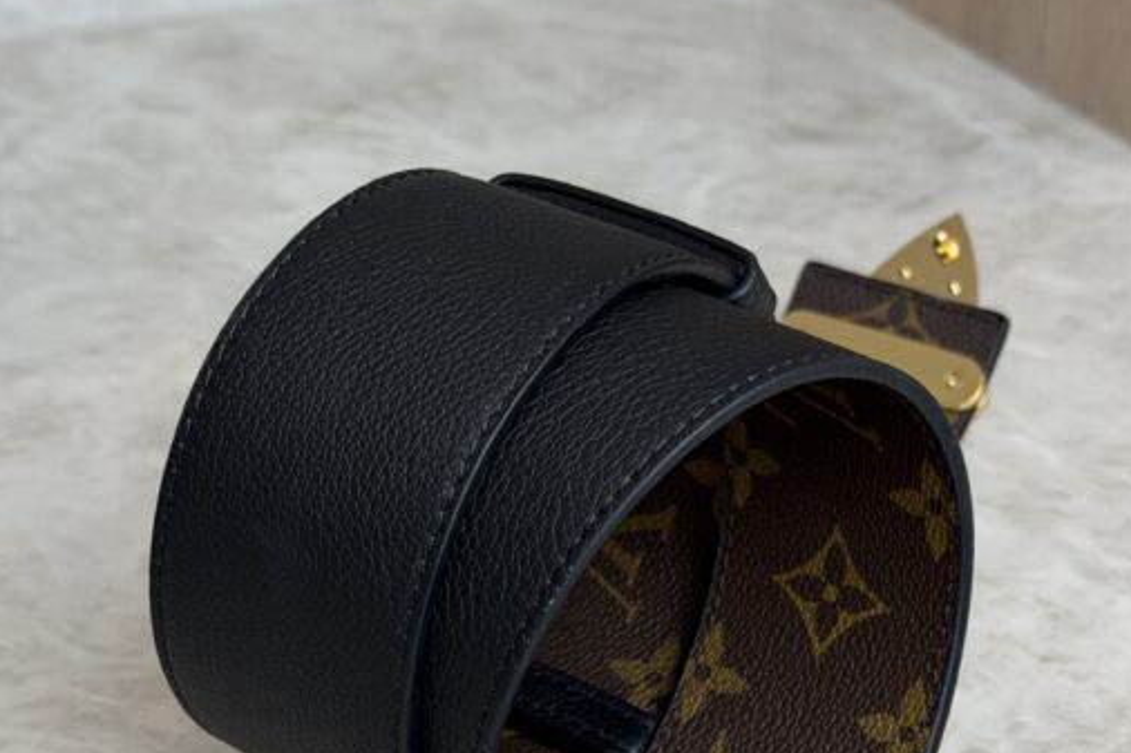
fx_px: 2481
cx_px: 595
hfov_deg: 25.7
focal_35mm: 79
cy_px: 690
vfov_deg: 17.0
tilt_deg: -33.2
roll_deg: -1.7
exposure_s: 1/120
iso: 64
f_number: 1.78
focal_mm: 6.76
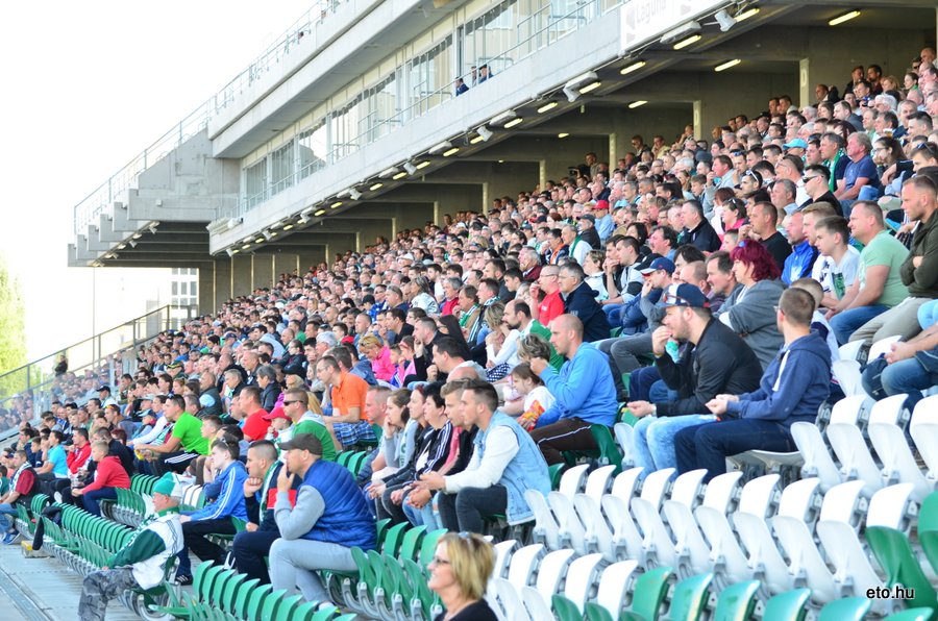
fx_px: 2730
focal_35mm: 105
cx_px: 469
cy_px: 310
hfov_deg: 19.5
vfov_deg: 13.0
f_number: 4.5
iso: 400
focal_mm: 70
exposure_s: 1/200
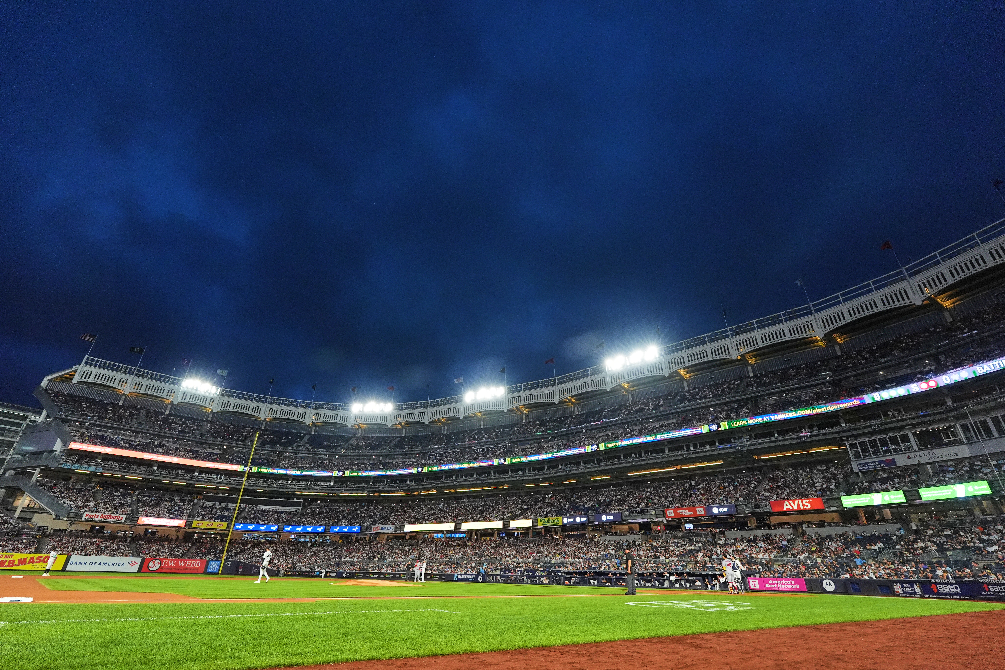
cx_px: 502
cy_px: 335
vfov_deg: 73.7
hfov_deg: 96.7
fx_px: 447
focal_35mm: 16
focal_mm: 16
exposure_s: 1/1000
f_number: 4.5
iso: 3200
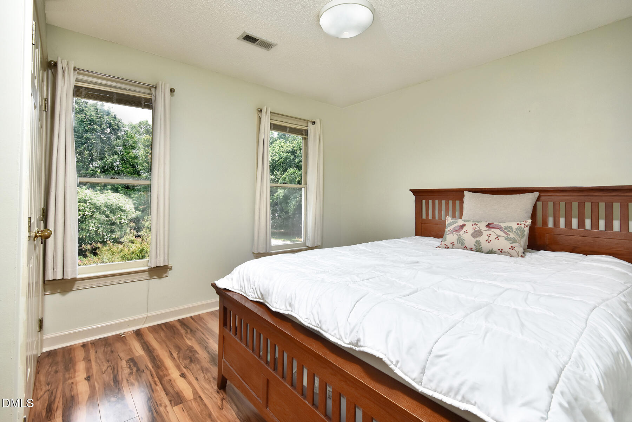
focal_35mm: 15
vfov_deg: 77.3
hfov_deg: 100.4
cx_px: 316
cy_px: 211
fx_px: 263
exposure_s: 1/80
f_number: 8
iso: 250
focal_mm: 10
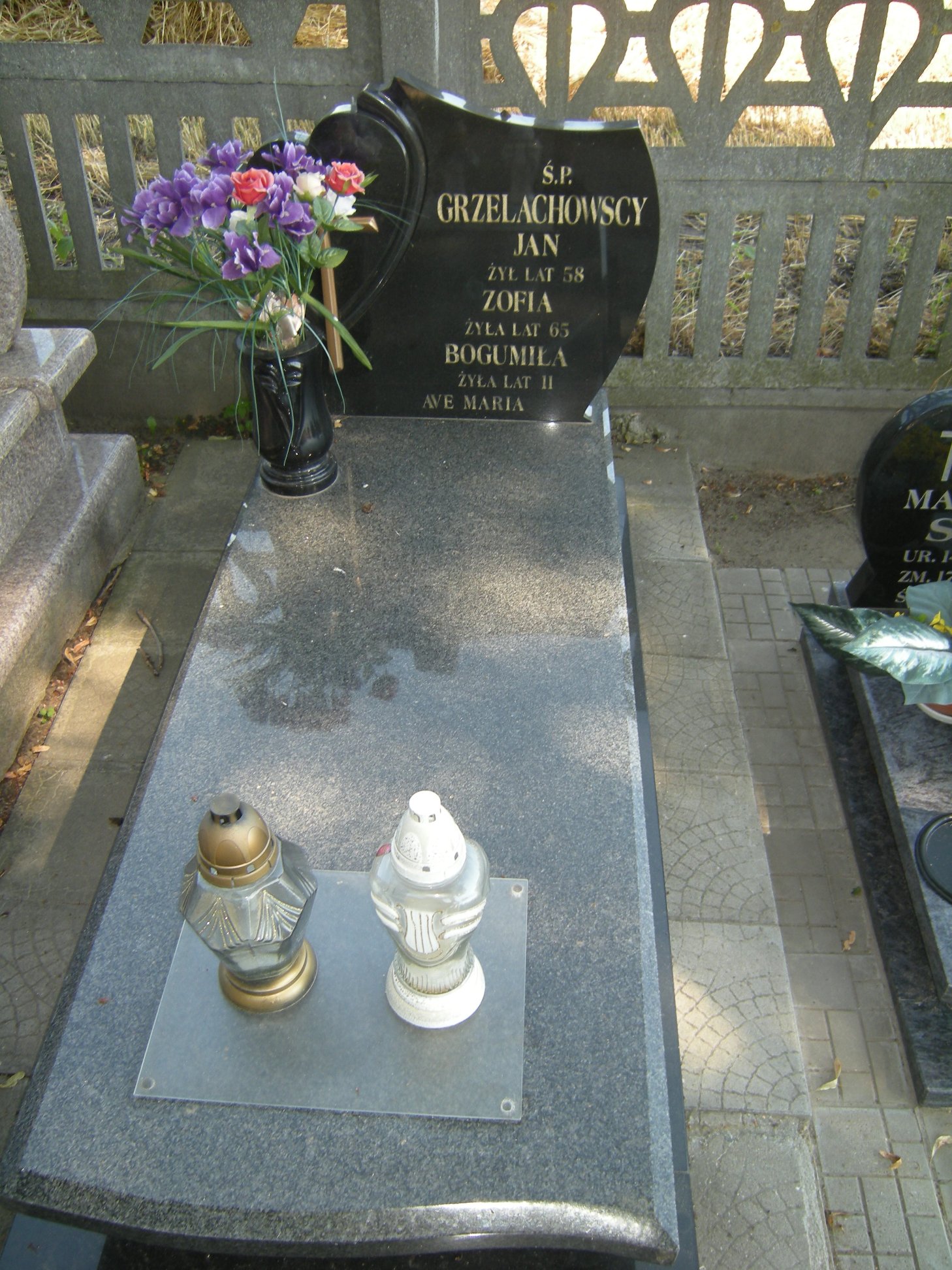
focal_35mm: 28
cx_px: 476
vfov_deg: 63.4
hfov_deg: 49.7
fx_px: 1027
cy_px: 635
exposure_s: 1/81.2
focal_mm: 4.7
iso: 64
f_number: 2.8
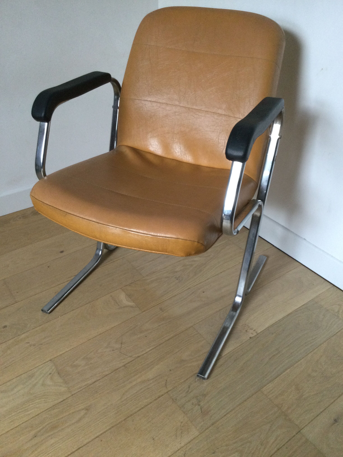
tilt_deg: -33.7
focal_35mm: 31
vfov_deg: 58.4
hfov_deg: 45.4
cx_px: 172
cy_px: 228
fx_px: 410
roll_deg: +0.1
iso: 160
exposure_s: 1/33
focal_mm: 3.3
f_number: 2.4
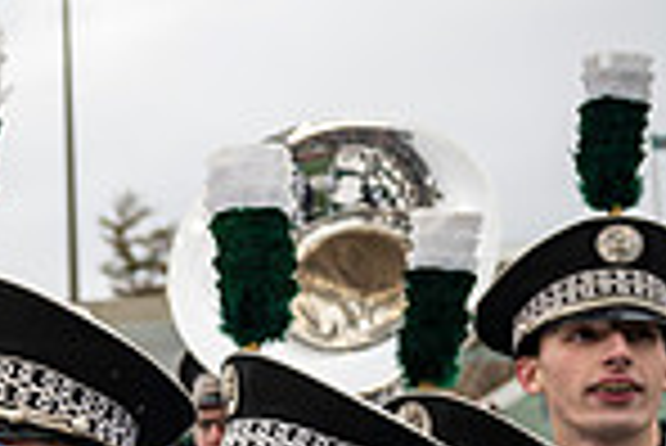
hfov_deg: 17.7
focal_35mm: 94
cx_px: -508
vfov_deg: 14.4
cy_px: 435
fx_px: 1741
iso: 100
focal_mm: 24
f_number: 2.8
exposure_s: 1/500
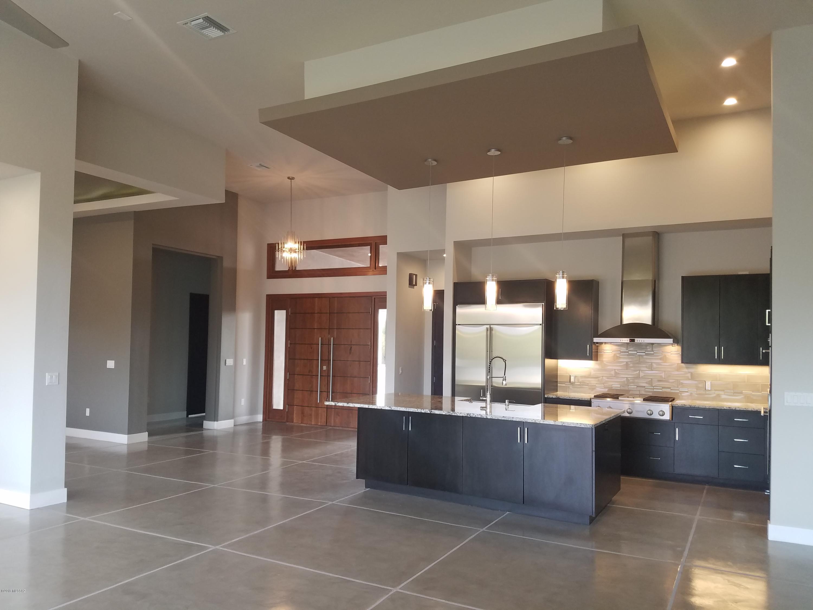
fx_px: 611
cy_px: 305
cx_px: 406
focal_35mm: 26
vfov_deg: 53.1
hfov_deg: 67.3
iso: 100
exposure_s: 1/60
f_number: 1.7
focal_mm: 4.2
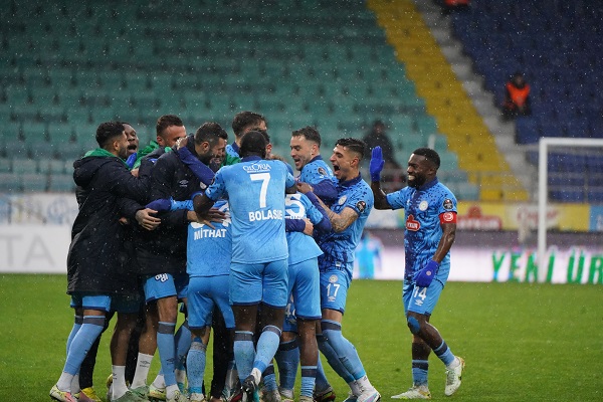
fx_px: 6699
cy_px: 201
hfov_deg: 5.2
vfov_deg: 3.4
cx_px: 302
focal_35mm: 400
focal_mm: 400
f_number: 5.6
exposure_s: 1/2000
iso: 8000
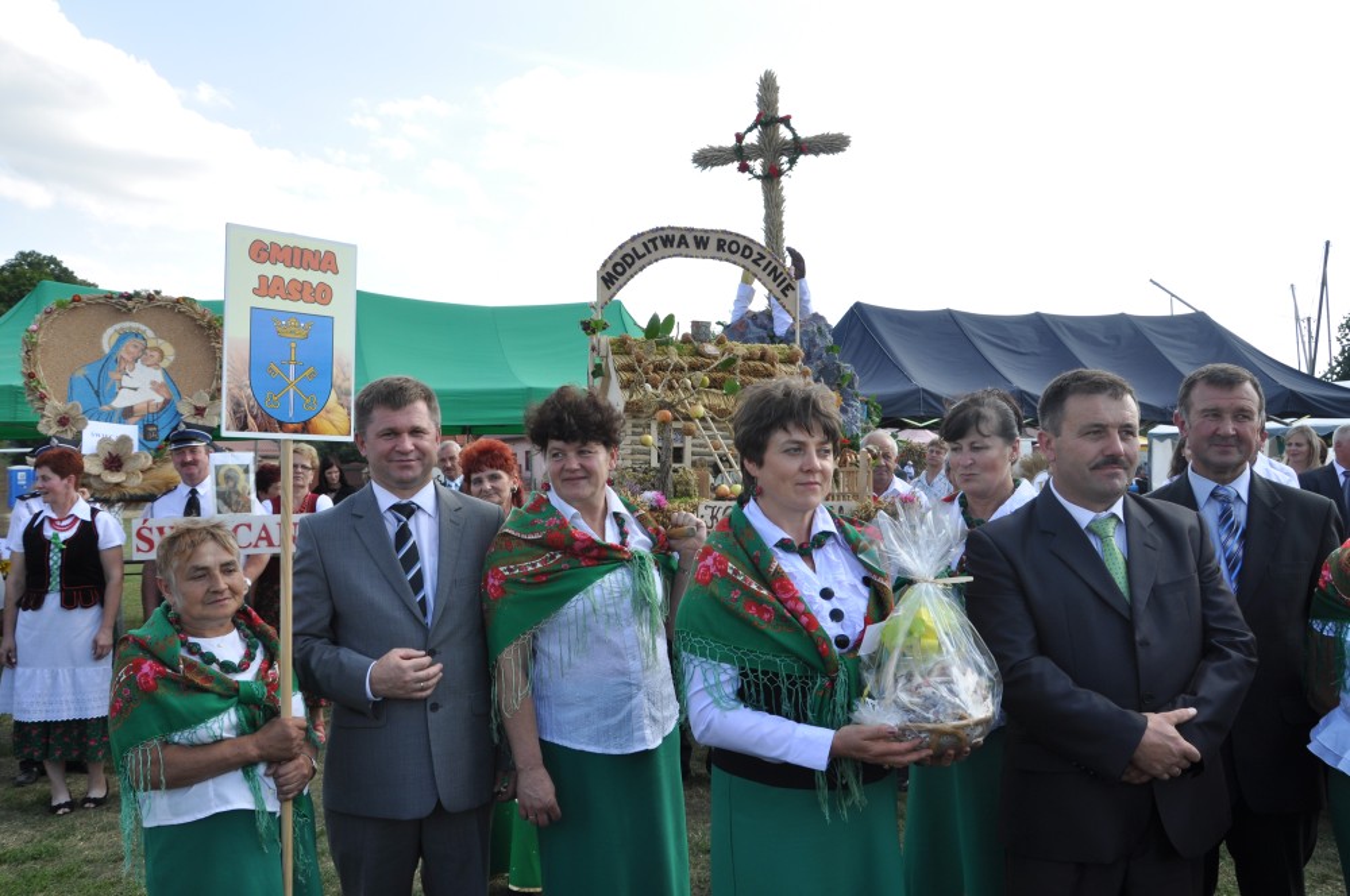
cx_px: 675
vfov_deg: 41.6
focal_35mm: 32
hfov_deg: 59.6
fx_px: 1180
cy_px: 448
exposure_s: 1/250
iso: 200
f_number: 8
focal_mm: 21
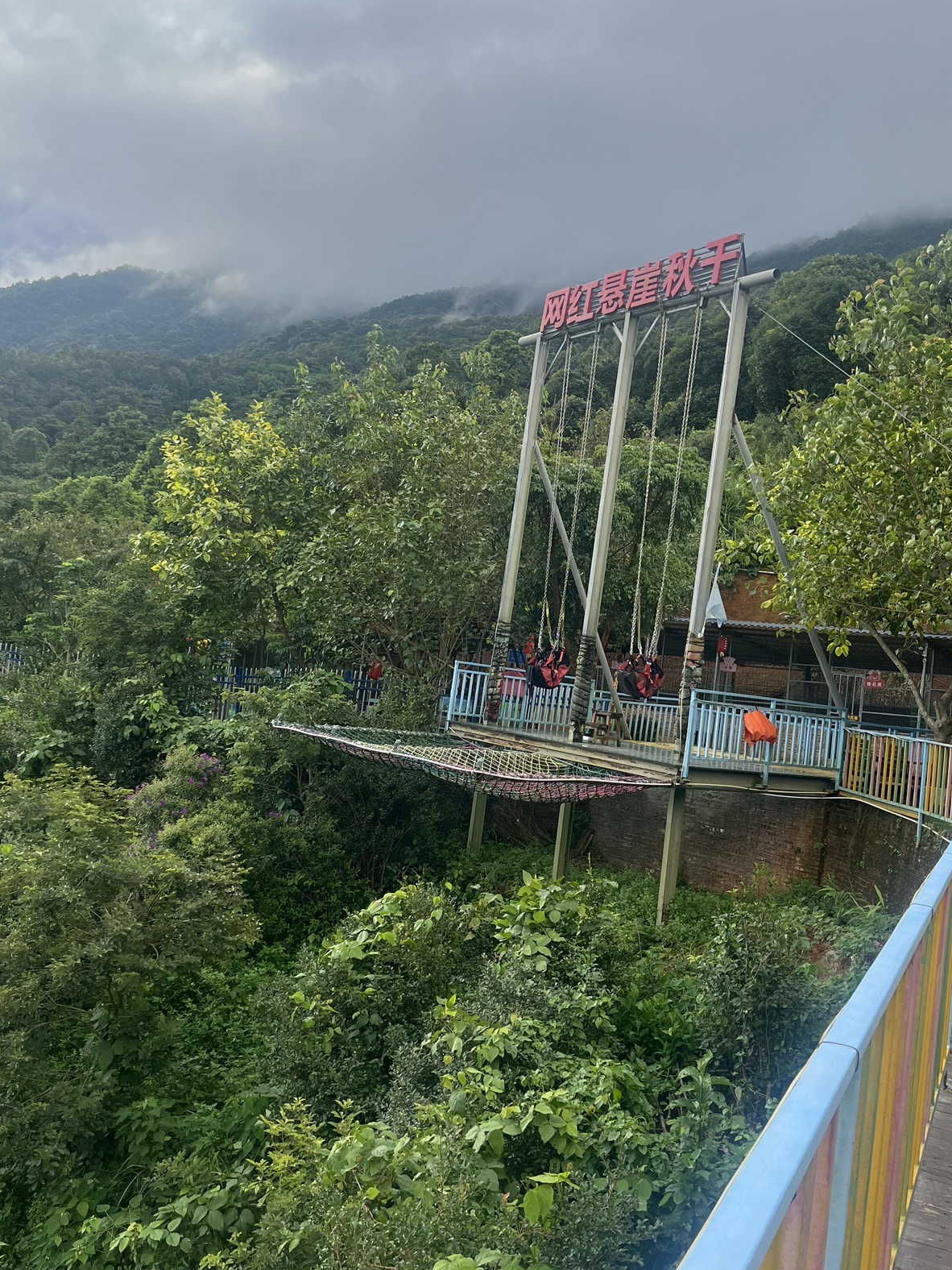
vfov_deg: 55.3
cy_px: 596
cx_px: 558
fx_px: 1210
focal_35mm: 33
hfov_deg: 42.8
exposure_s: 1/1536
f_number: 1.6
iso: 50
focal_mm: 5.1
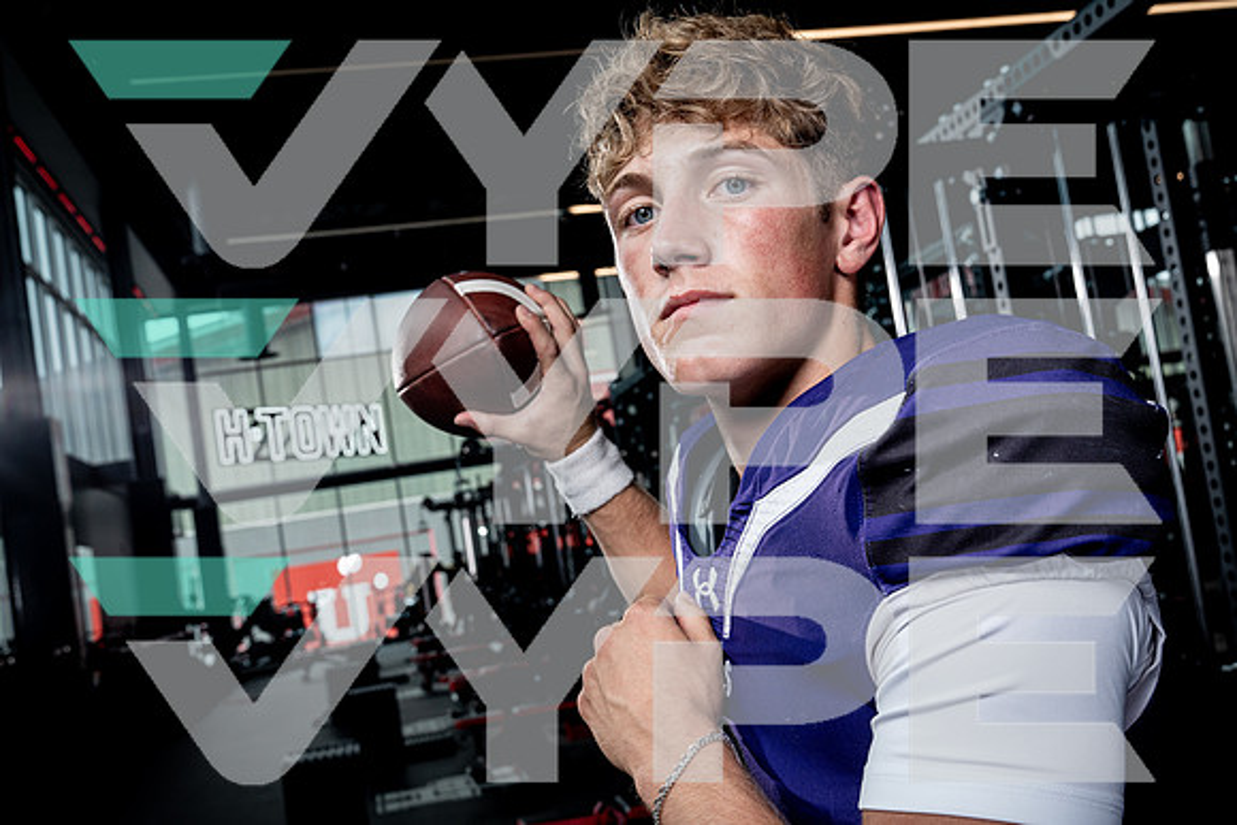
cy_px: 412
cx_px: 618
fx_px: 1375
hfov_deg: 48.4
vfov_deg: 33.4
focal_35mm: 40
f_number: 8
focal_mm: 40
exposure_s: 1/250
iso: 640
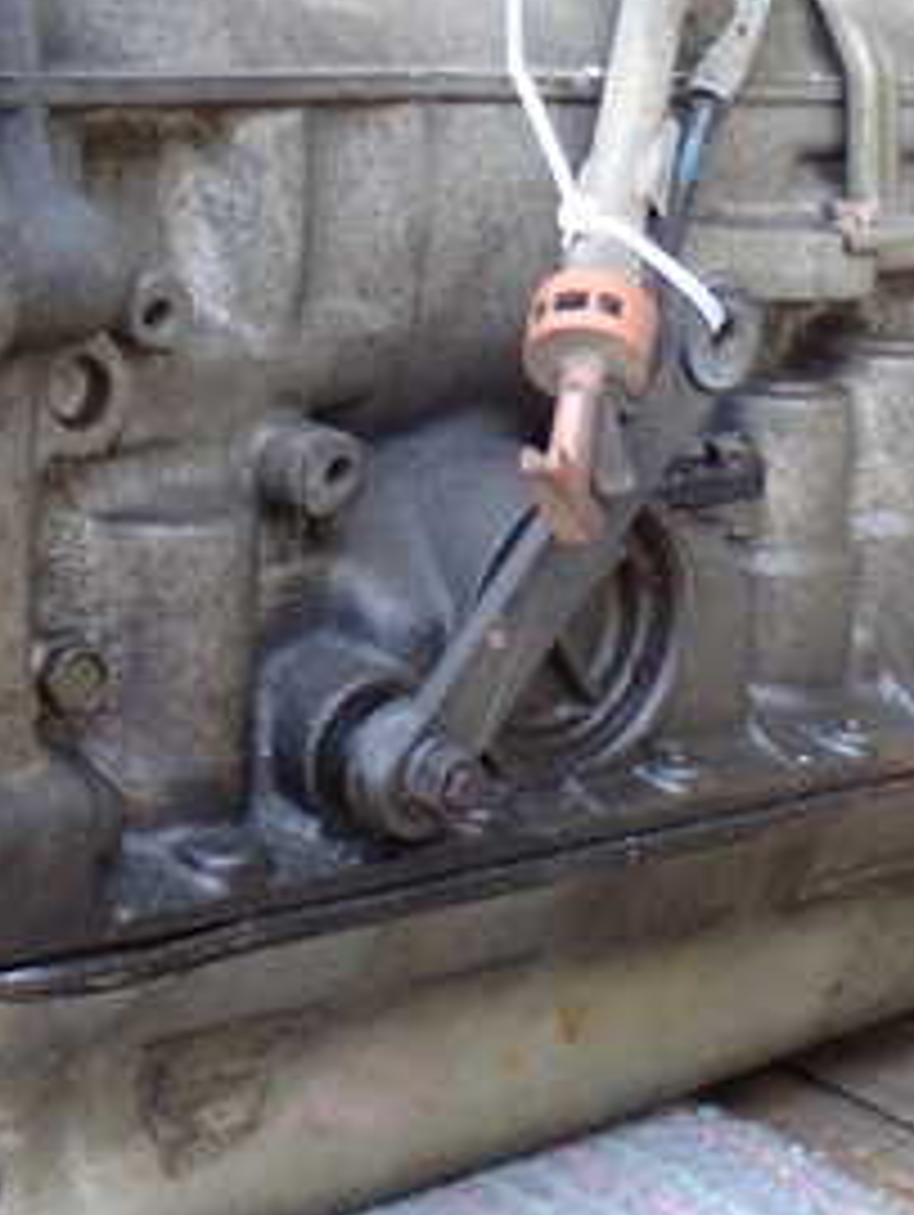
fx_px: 3199
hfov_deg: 16.2
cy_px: 328
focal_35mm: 91
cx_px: 680
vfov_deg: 21.4
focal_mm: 7.31
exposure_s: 1/60
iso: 200
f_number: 2.8
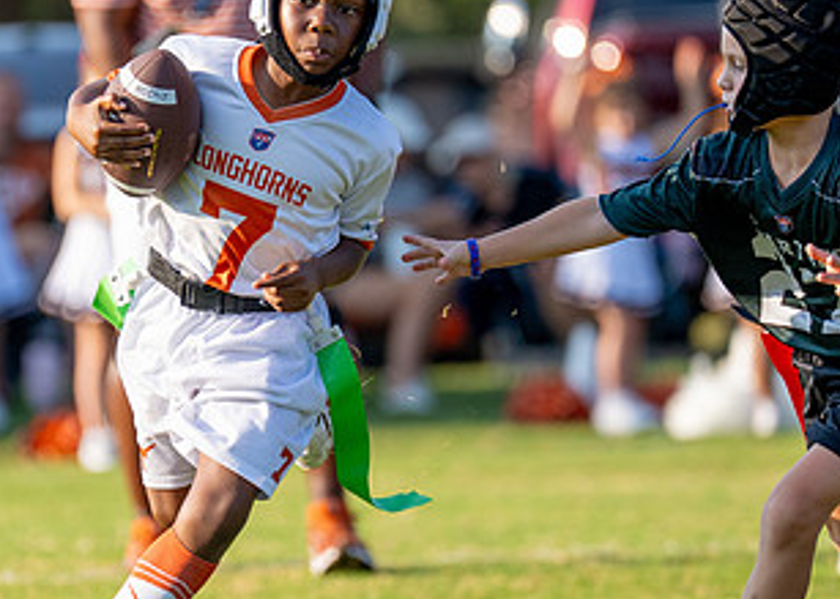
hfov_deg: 3.7
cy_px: 296
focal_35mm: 549
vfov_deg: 2.6
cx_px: 327
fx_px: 13092
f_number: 2.8
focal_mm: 200
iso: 250
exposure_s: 1/2000
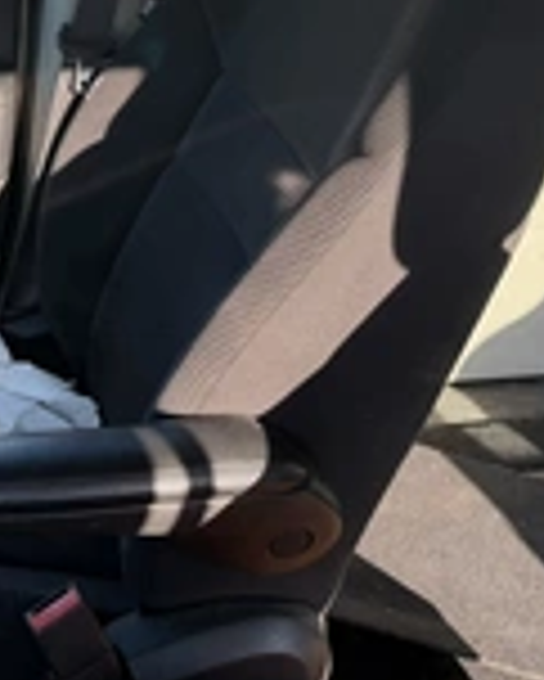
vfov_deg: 29.7
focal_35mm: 62
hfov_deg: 24.0
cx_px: 67
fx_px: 1247
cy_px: 131
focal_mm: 6.76
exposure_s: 1/443
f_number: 1.78
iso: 80
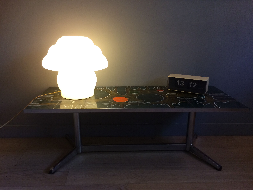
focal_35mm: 29
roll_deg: -0.7
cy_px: 95
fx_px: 212
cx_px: 126
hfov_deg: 61.7
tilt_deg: -19.1
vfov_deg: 48.2
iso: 80
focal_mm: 4.15
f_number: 2.2
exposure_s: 1/33
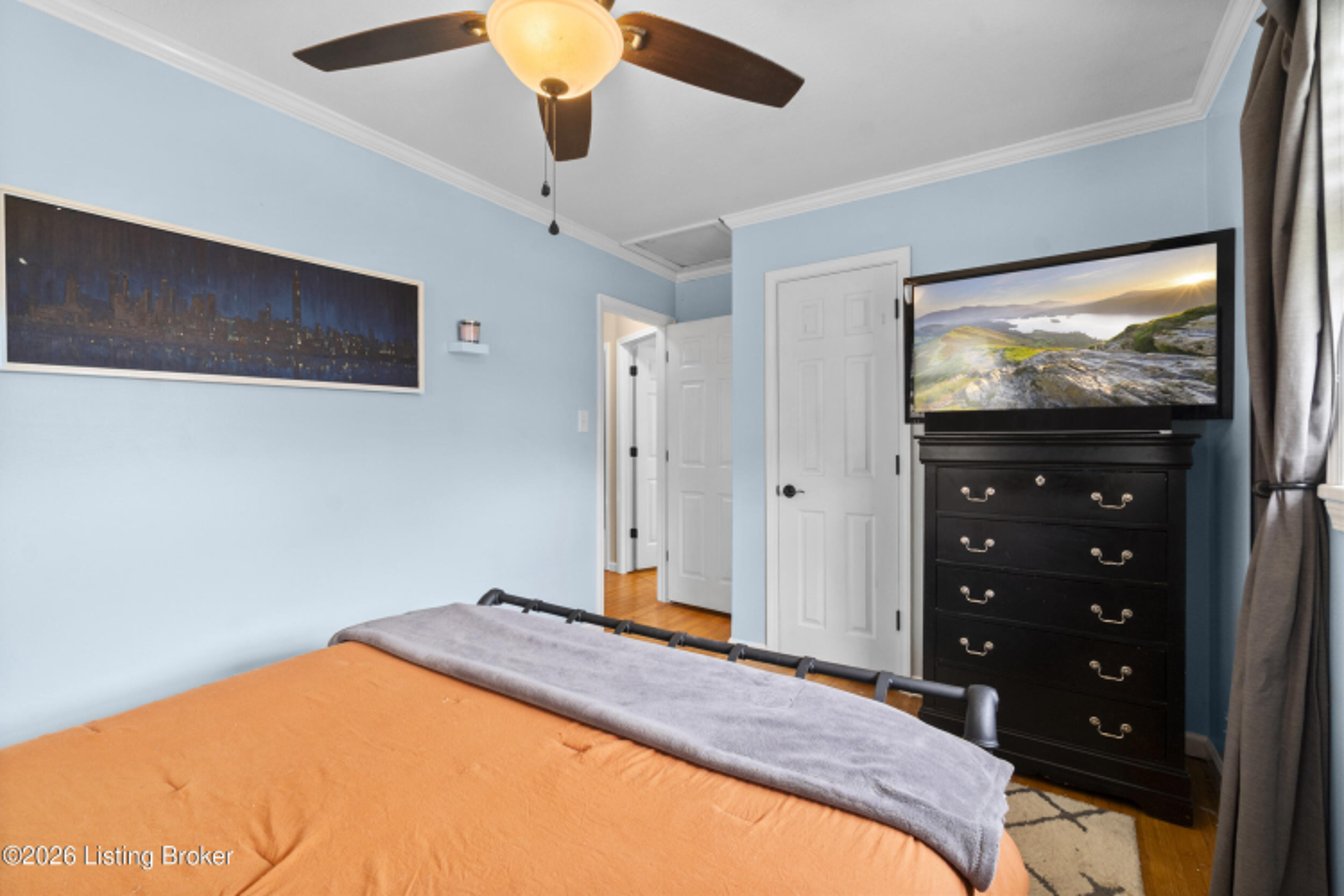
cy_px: 448
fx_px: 560
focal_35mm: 15
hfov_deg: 100.4
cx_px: 672
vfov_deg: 77.3
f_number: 11
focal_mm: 10
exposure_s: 1/1.25
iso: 400
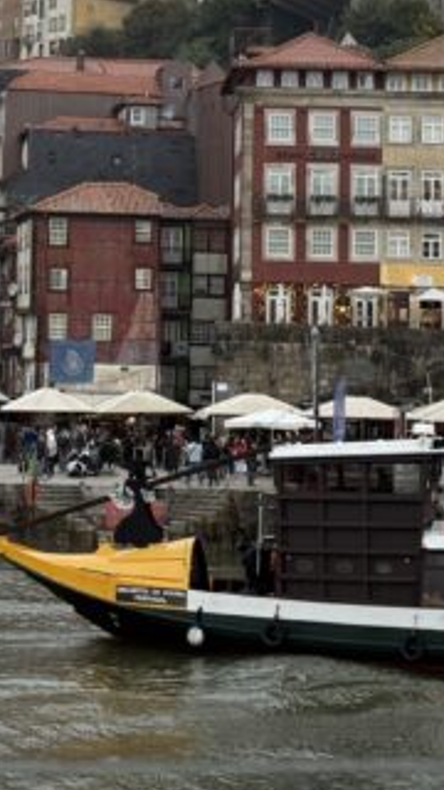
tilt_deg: +4.7
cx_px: 62
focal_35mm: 121
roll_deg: -1.4
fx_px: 2533
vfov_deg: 17.6
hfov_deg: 10.0
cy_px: 169
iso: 50
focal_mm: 6.76
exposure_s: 1/100
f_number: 1.78
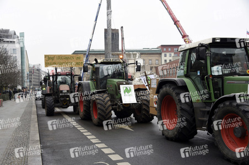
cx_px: 124
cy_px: 82
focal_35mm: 40
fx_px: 276
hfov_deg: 48.5
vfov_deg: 33.4
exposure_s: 1/125
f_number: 5.6
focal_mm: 40
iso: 320
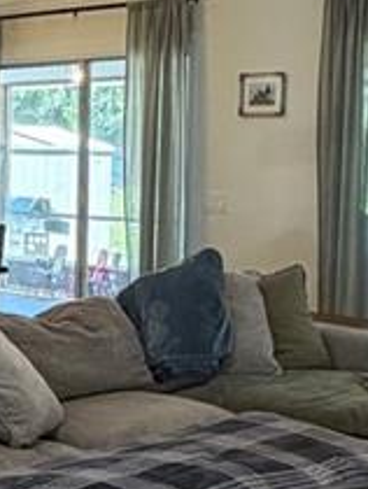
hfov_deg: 18.2
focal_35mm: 80
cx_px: 56
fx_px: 1132
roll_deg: -0.3
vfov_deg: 24.3
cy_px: 165
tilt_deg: +0.0
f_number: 2.2
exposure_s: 1/60
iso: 250
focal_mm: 2.22
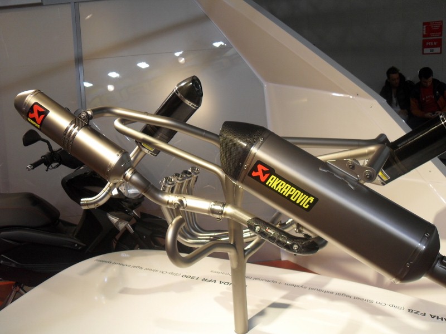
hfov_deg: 52.6
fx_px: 451
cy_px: 167
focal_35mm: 35
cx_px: 223
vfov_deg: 40.7
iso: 100
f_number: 2.8
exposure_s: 1/90
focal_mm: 6.2
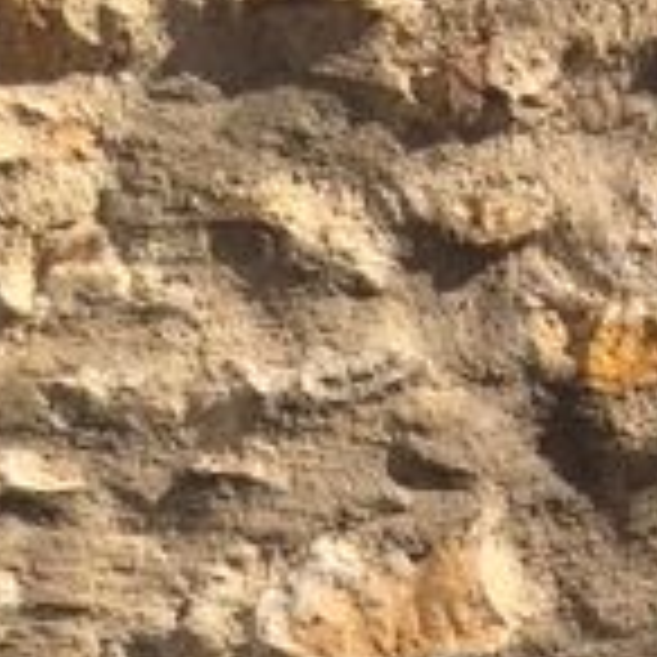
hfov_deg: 14.6
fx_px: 2405
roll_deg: +2.7
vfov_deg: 13.0
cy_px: 1404
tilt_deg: -12.5
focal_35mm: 112
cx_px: 936
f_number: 2.2
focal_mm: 4.15
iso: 25
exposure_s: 1/1183
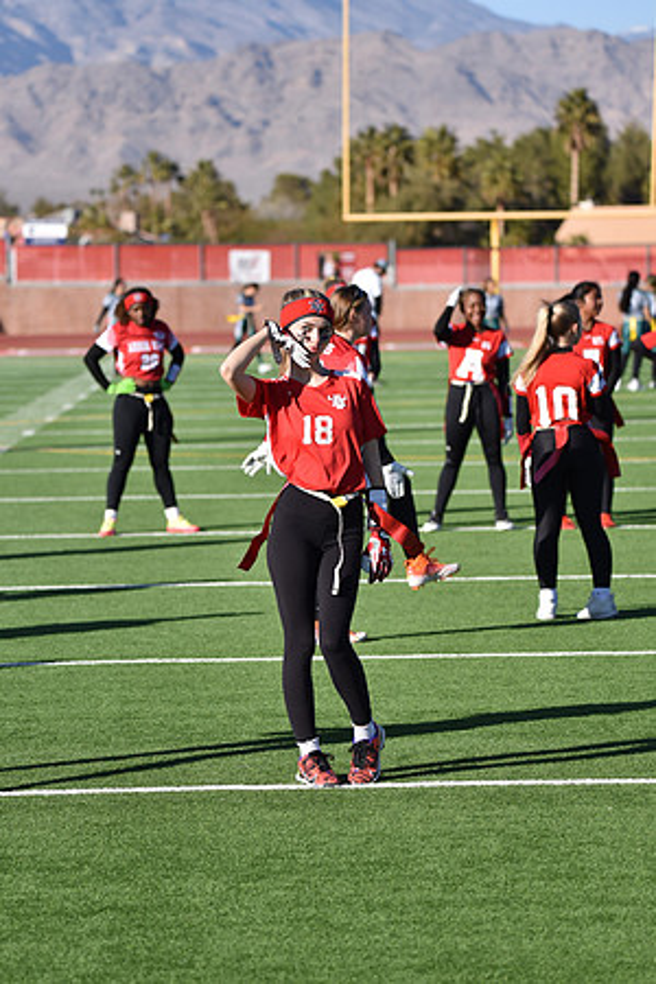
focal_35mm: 150
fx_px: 4100
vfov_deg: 13.7
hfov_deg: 9.1
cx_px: 328
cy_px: 492
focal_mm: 150
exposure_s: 1/1000
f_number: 5
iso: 140
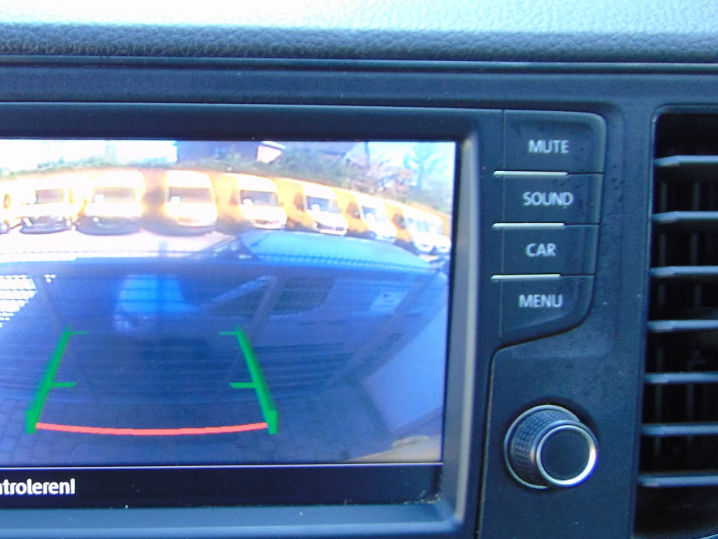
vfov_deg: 34.9
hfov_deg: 43.6
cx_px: 143
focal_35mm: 41
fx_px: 850
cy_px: 348
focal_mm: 4.5
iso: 100
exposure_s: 1/25
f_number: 3
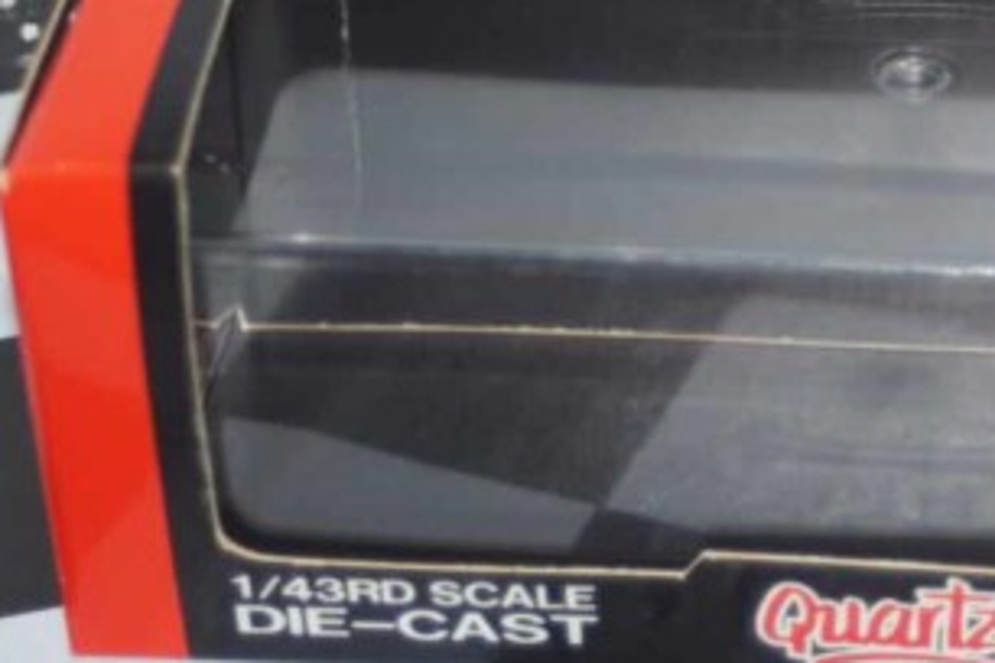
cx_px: 962
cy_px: 231
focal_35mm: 162
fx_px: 4477
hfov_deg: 12.6
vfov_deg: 8.5
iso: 200
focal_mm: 55
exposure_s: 1/60
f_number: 5
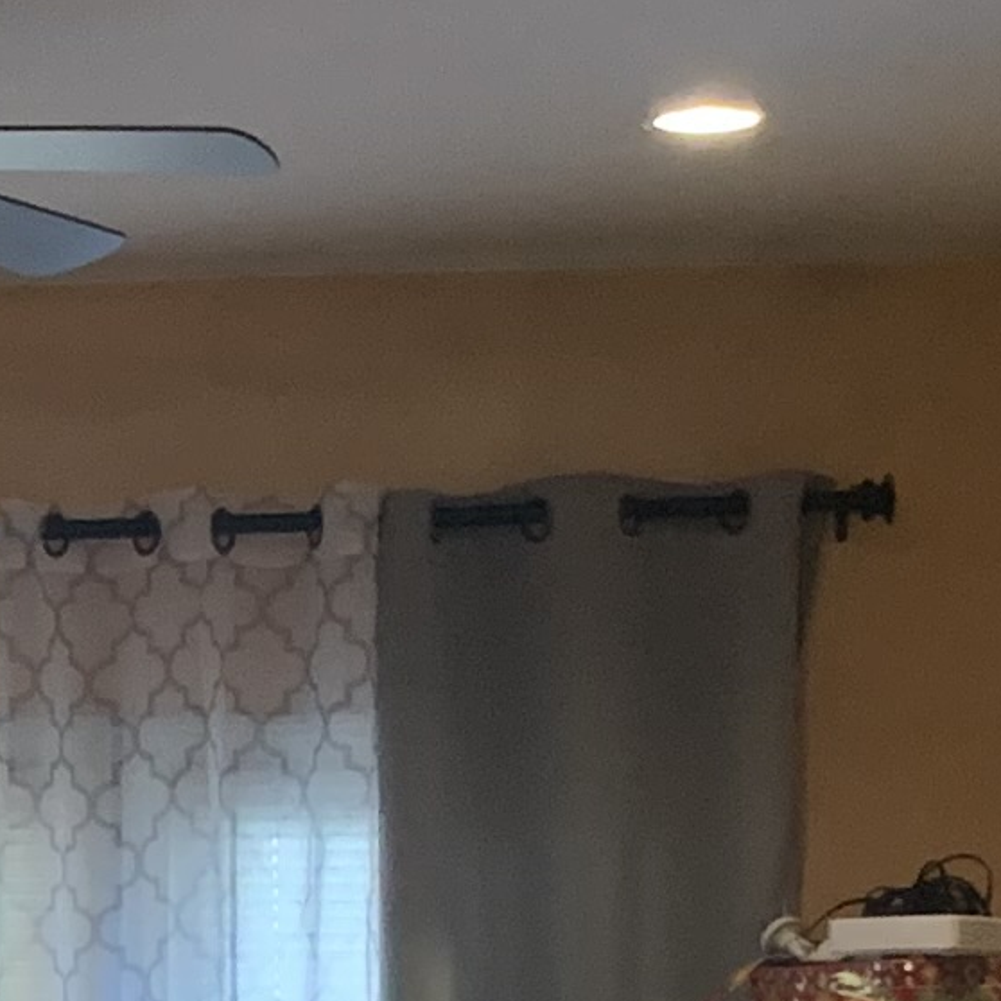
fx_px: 5431
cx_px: -770
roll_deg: +0.3
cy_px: 971
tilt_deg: +1.9
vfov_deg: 10.5
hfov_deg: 10.0
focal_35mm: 166
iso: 250
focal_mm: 4.25
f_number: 1.8
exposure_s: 1/40
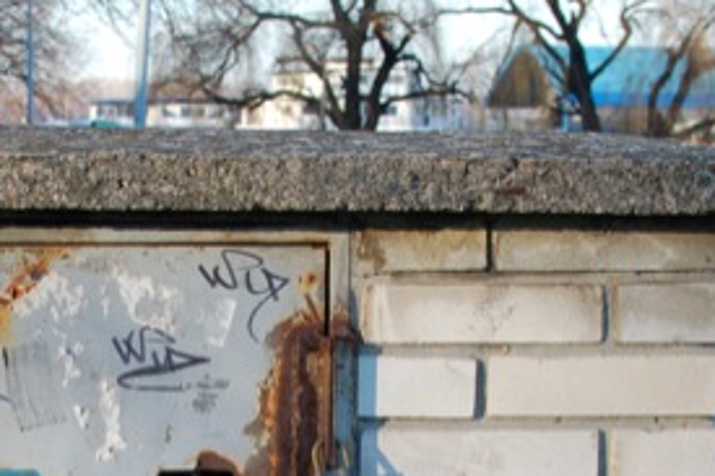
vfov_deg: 11.1
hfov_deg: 16.6
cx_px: 140
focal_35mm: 122
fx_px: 2425
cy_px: 477
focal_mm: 35
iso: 400
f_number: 7.1
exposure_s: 1/200
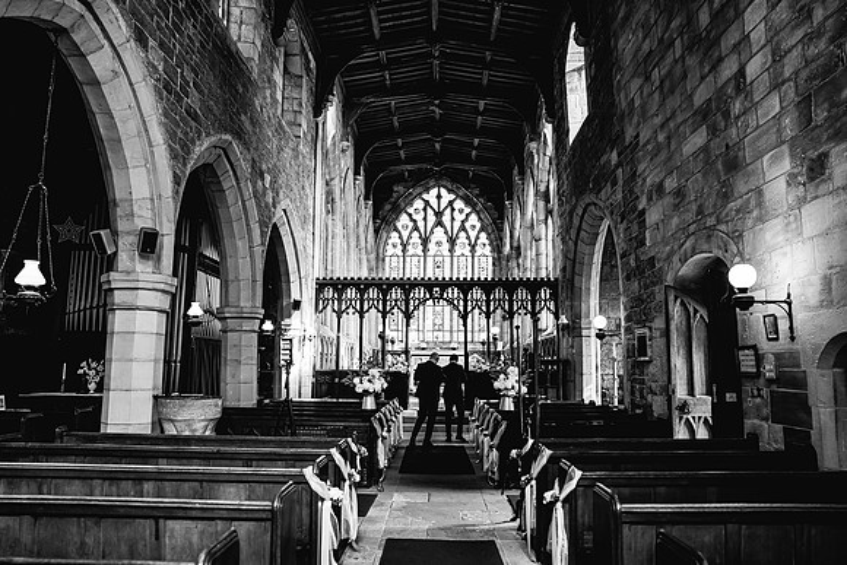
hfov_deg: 72.6
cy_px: 282
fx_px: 577
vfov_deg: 52.2
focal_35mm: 24
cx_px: 423
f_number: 2.5
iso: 800
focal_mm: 24
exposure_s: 1/160
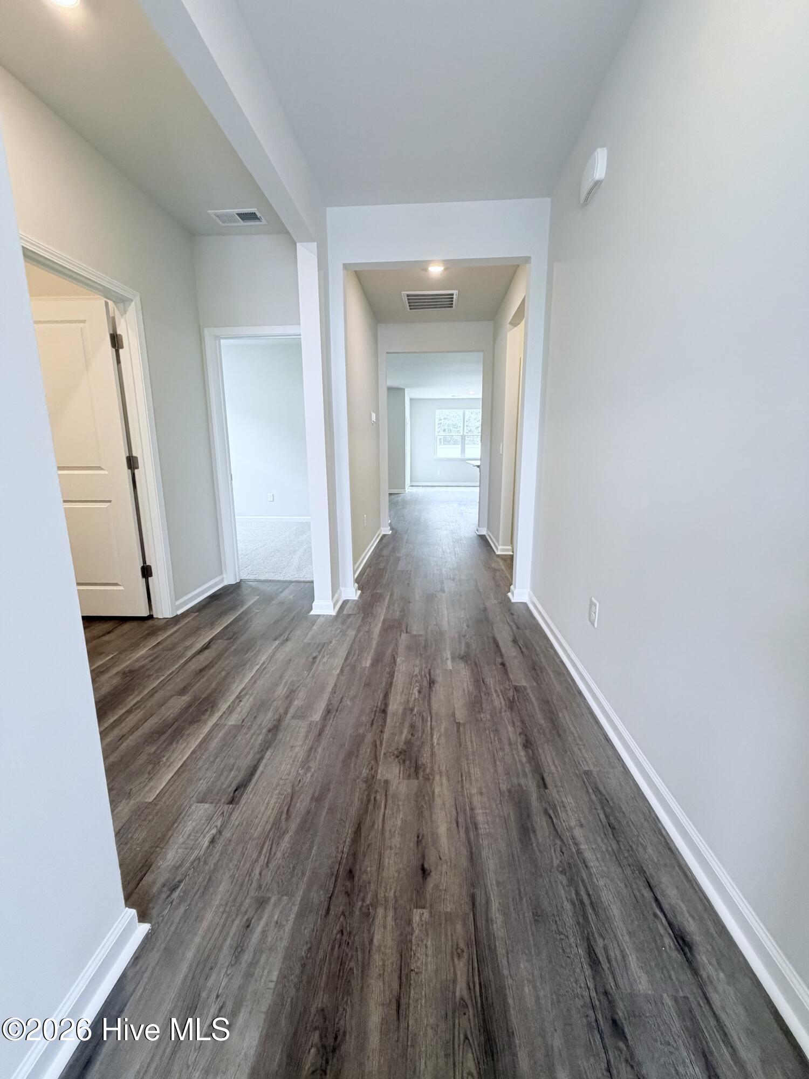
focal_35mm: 14
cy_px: 540
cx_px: 404
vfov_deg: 102.1
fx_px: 436
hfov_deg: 85.7
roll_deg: +0.3
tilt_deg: -11.6
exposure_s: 1/120
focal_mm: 2.22
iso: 320
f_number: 2.2
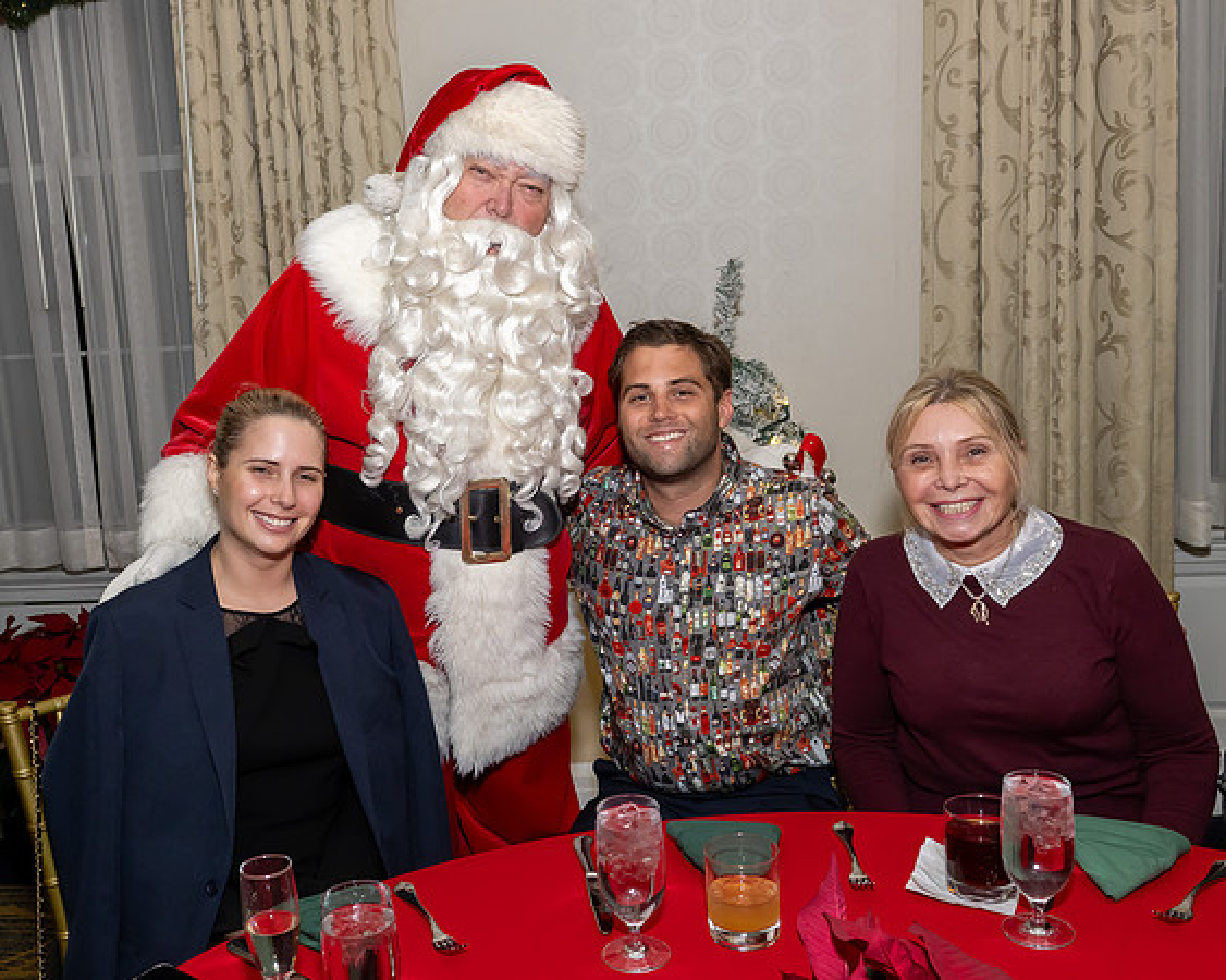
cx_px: 527
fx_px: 1308
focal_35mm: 36
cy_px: 457
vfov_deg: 41.0
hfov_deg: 50.1
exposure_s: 1/250
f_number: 8
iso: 640
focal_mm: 20
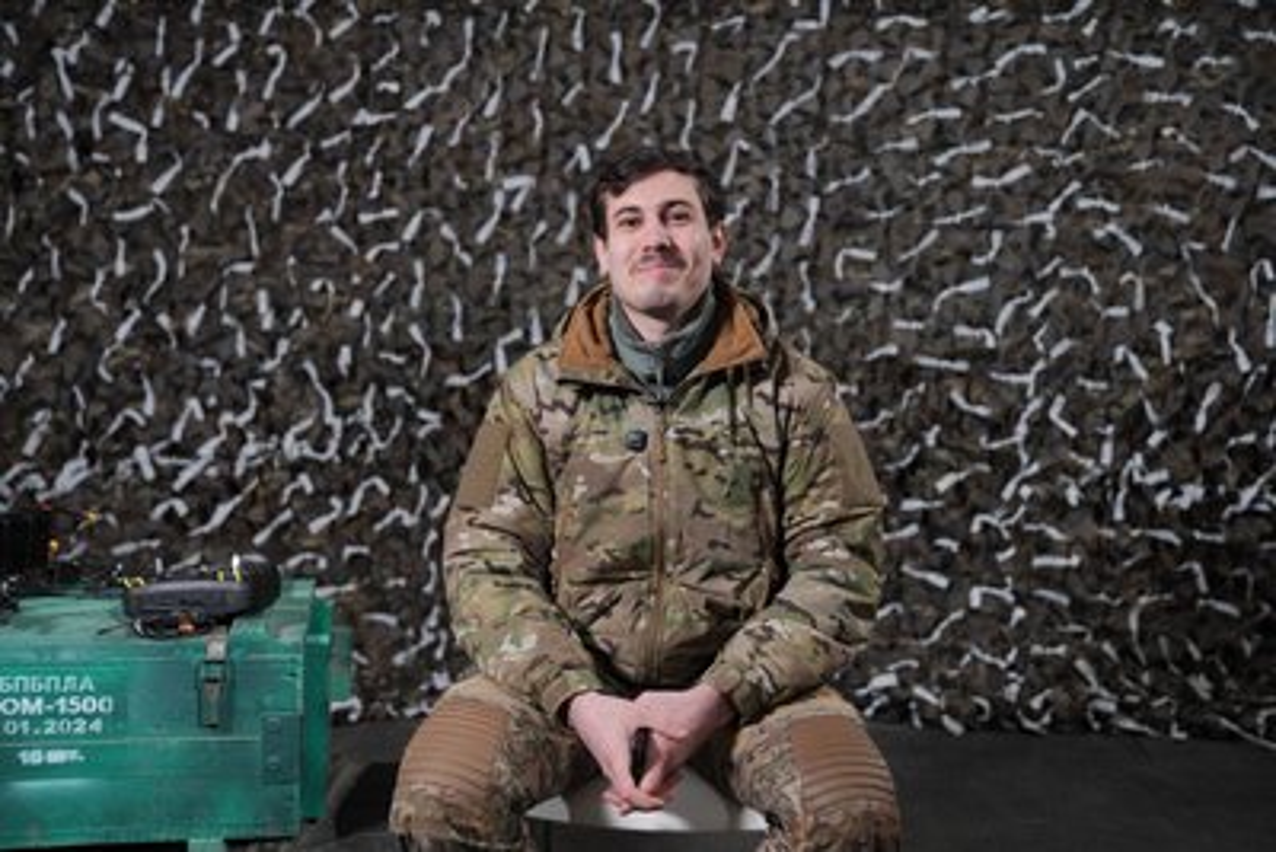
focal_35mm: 40
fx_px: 1418
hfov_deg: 48.4
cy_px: 426
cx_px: 638
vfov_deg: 33.4
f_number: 2.8
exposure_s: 1/50
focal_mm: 40
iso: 800
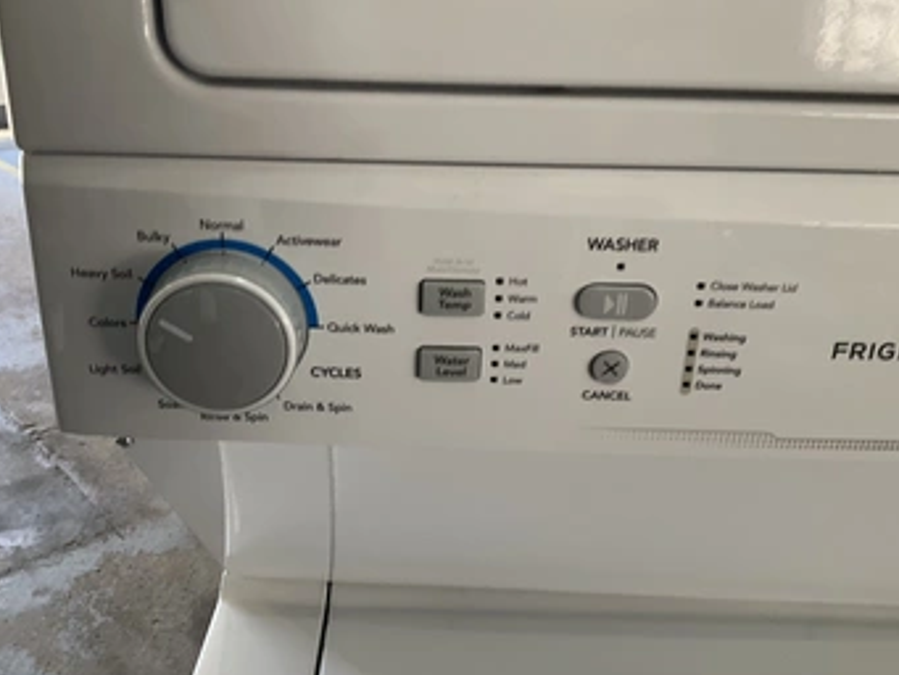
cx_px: 422
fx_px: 883
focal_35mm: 34
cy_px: 308
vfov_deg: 41.8
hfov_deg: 53.9
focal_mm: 3
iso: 50
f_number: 1.8
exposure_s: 1/60
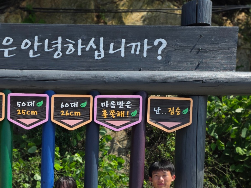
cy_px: 198
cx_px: 29
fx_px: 392
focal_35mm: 54
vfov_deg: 25.4
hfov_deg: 33.8
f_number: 1.7
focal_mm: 6.25
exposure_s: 1/5153
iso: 80
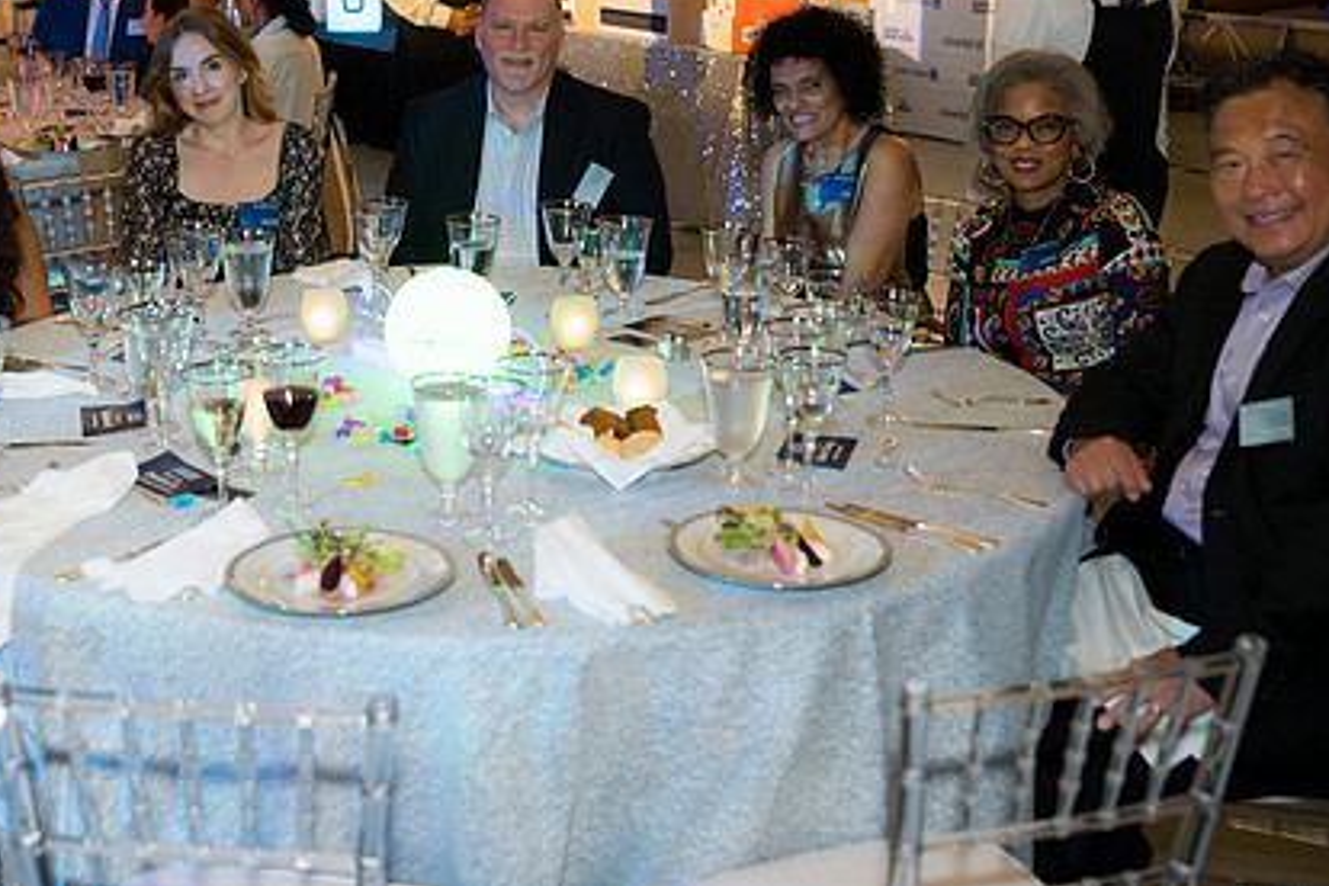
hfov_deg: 40.0
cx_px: 472
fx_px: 1809
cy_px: 271
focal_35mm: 49
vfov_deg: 27.3
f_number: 2.8
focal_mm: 35
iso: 1250
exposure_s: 1/125
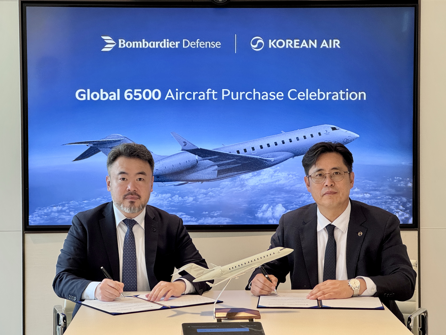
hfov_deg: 25.3
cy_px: 168
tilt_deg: -2.3
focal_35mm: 77
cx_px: 223
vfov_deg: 19.1
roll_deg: +1.2
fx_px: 992
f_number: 2.8
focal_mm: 9
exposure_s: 1/60
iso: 320
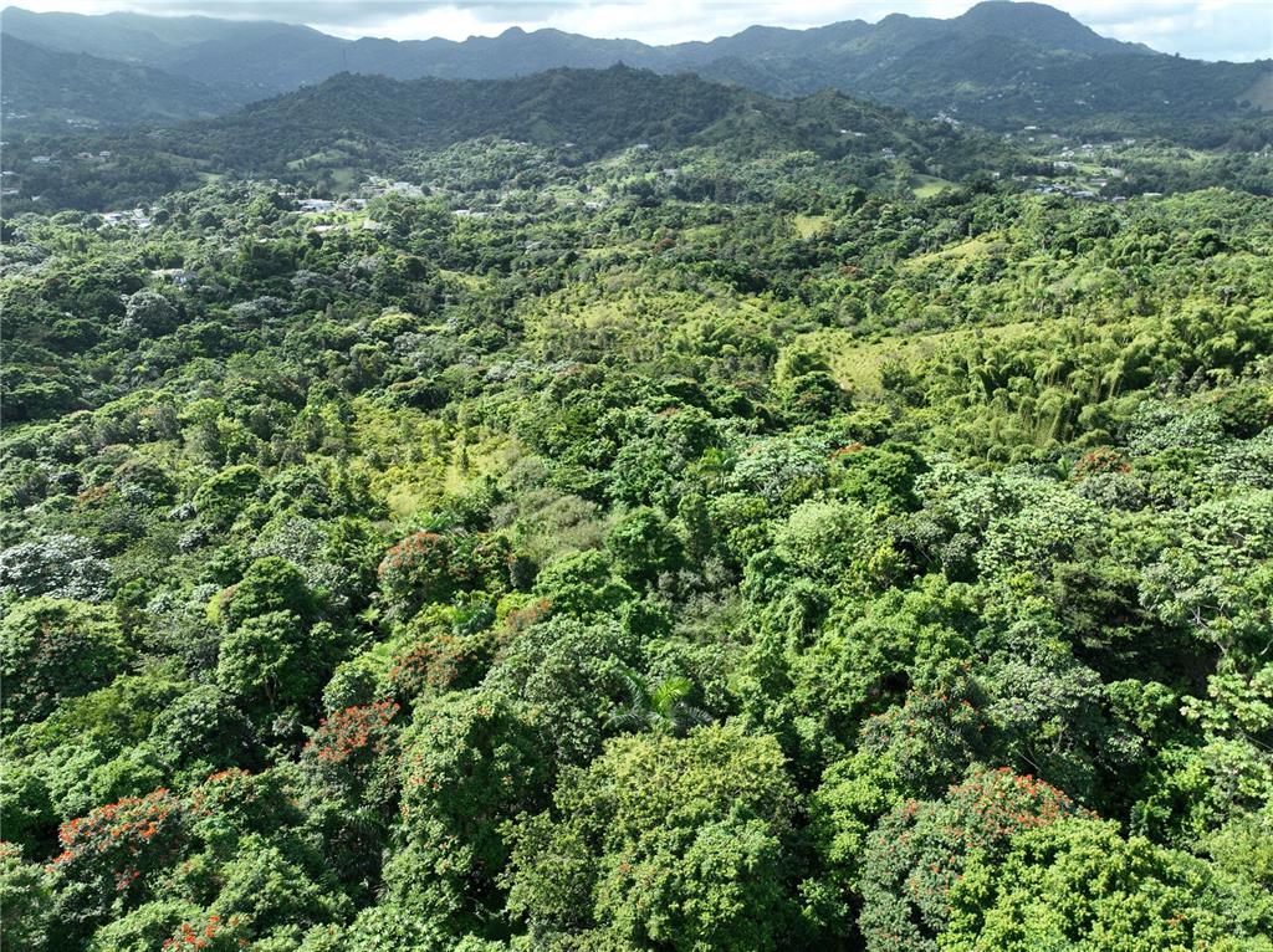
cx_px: 636
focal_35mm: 24
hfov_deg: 71.6
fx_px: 882
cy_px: 476
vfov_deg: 56.7
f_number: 2.8
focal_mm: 12.29
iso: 100
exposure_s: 1/1000
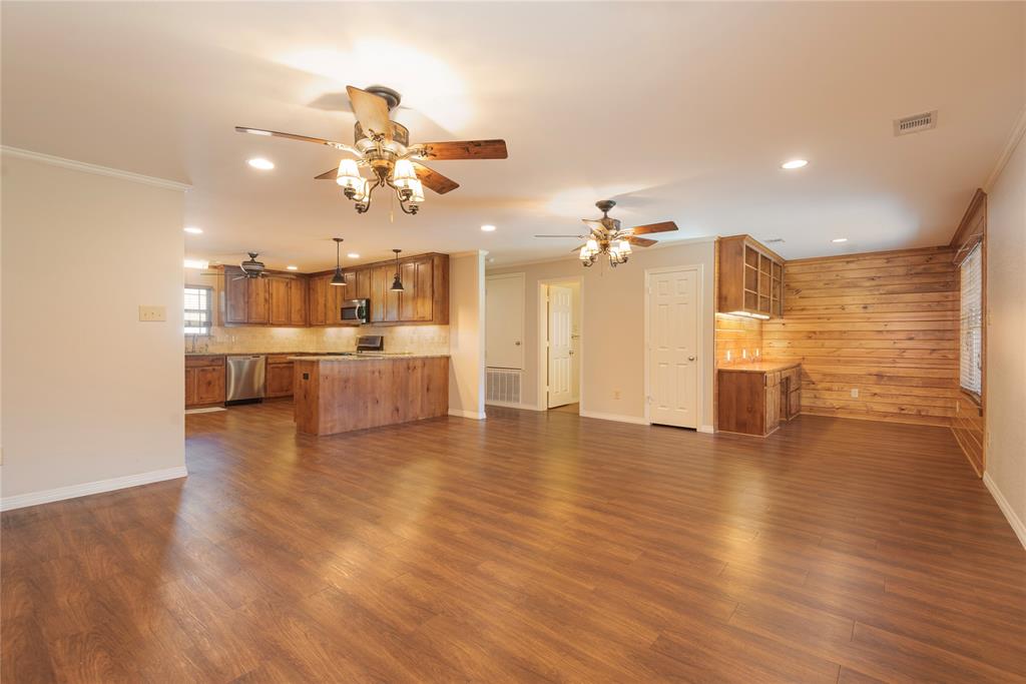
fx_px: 456
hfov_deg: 96.7
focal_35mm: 16
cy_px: 342
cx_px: 513
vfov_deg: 73.8
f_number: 7.1
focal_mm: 16
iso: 100
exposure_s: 1.6
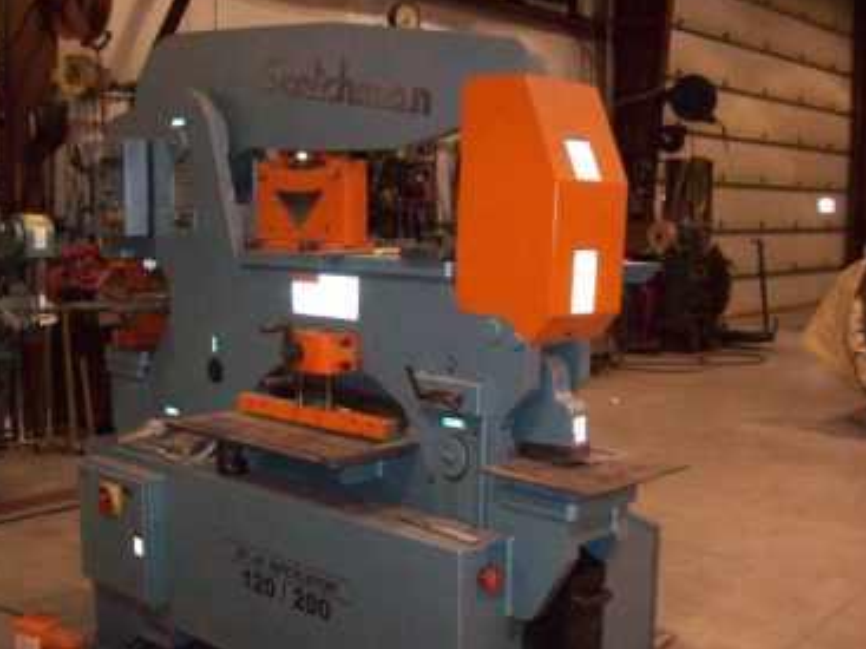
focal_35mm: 44
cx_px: 439
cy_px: 371
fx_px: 1100
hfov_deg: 43.0
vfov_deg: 32.8
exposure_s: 1/128
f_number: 2.7
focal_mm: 6
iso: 800
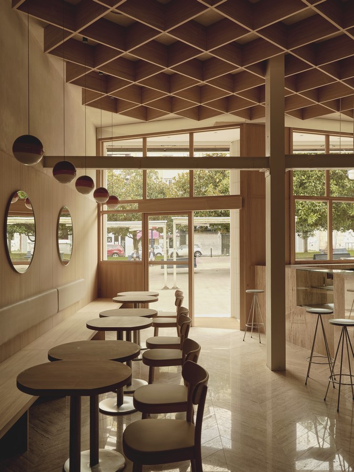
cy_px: 236
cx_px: 177
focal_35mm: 29
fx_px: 395
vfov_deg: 61.7
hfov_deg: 48.2
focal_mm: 36.9
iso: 100
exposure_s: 1/1.59
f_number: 7.1
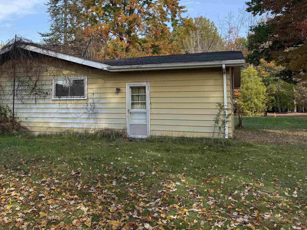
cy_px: 79
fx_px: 319
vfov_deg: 39.3
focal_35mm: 36
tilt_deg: +5.9
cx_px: 94
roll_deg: -0.7
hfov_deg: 50.1
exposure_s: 1/1812
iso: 80
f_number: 1.78
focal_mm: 6.76
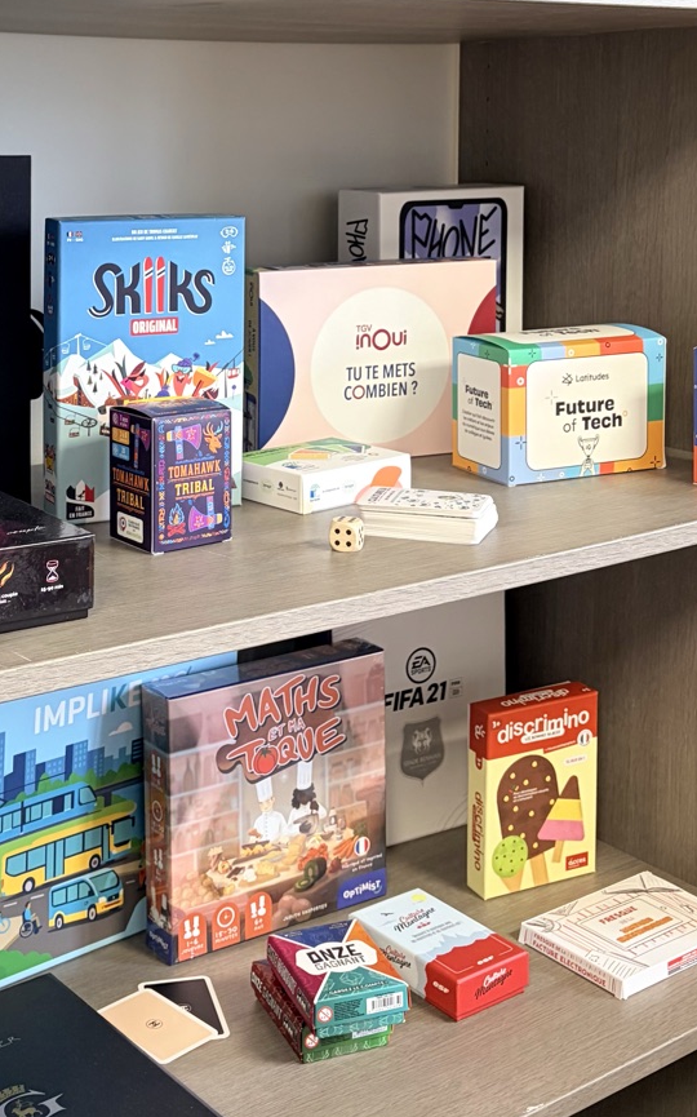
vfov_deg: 38.4
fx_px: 1551
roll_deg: +0.1
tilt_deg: -4.3
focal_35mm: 51
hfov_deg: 25.2
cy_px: 262
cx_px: 230
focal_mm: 5.96
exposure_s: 1/50
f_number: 1.6
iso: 200
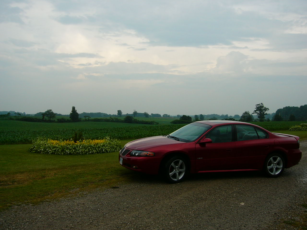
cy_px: 115
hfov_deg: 52.6
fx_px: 310
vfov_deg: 40.7
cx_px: 154
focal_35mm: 35
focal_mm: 5.8
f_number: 8
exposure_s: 1/200
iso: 50
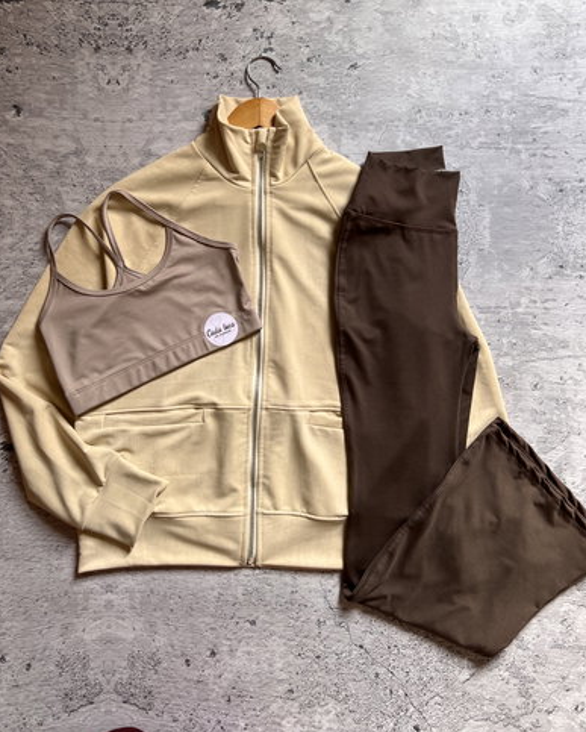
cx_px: 288
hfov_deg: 51.6
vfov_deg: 62.1
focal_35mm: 28
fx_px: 606
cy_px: 331
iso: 40
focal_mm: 5.7
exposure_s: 1/121
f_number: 1.5
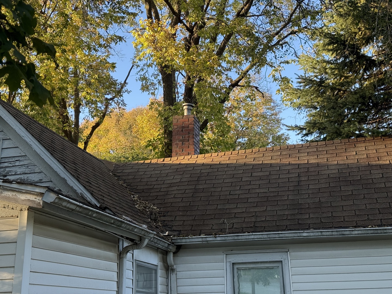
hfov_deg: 39.7
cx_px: 196
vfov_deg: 30.3
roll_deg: +0.4
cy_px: 147
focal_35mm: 48
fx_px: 544
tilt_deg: +17.0
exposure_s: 1/326
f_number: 1.78
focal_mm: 6.76
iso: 64
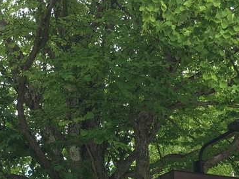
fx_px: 449
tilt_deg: +20.7
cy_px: 131
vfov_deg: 22.4
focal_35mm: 65
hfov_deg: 29.8
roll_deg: +1.1
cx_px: 123
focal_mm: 4.15
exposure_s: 1/179
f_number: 2.2
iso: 25
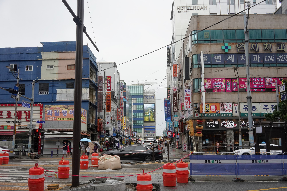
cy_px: 96
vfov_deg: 37.9
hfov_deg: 54.4
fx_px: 279
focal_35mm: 35
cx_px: 144
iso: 1600
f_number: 18
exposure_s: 1/125
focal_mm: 35
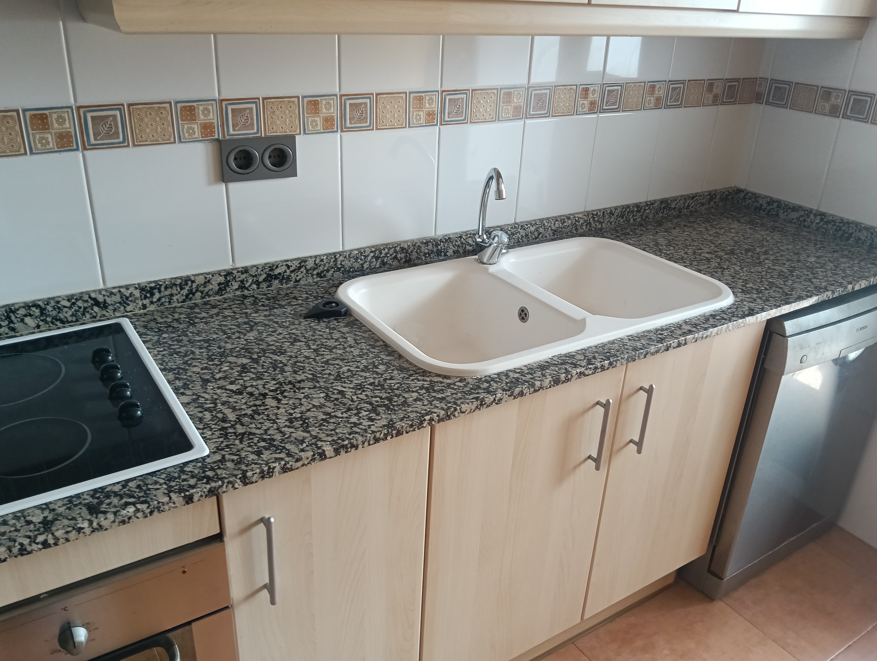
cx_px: 438
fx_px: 685
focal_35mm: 27
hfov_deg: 65.2
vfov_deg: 51.5
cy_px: 330
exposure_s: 1/33.3
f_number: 1.8
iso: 320
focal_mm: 3.98
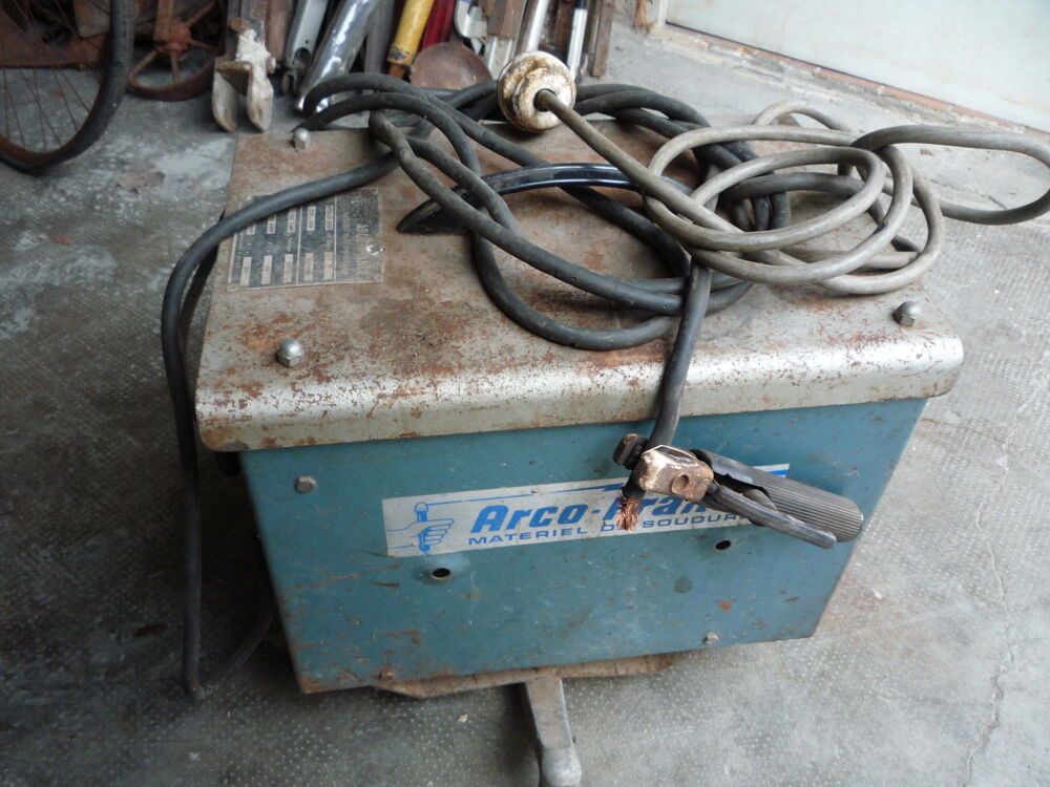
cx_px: 525
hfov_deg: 60.0
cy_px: 394
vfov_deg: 46.8
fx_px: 910
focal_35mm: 30
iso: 160
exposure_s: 1/30
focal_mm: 5.2
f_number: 3.3
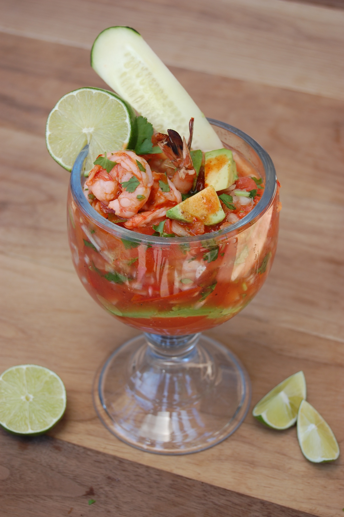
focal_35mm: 78
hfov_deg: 17.5
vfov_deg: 26.0
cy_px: 258
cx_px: 172
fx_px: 1120
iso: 200
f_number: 5.6
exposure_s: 1/125
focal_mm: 52
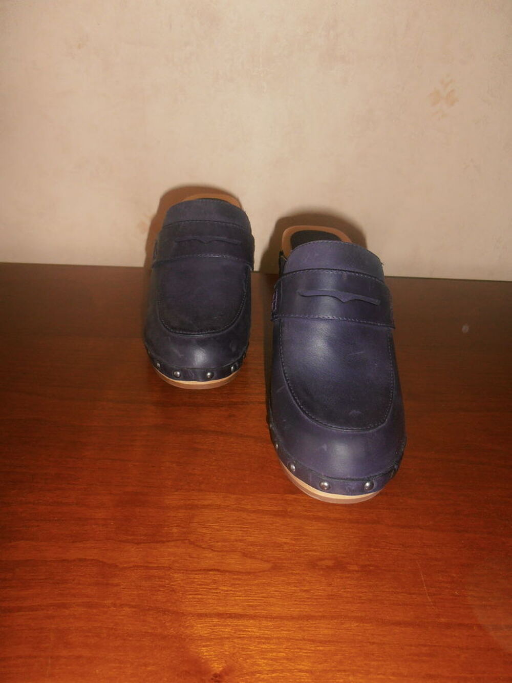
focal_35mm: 24
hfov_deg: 56.8
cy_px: 342
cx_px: 256
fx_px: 473
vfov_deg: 71.6
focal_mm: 4.2
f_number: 3
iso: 125
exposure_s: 1/30
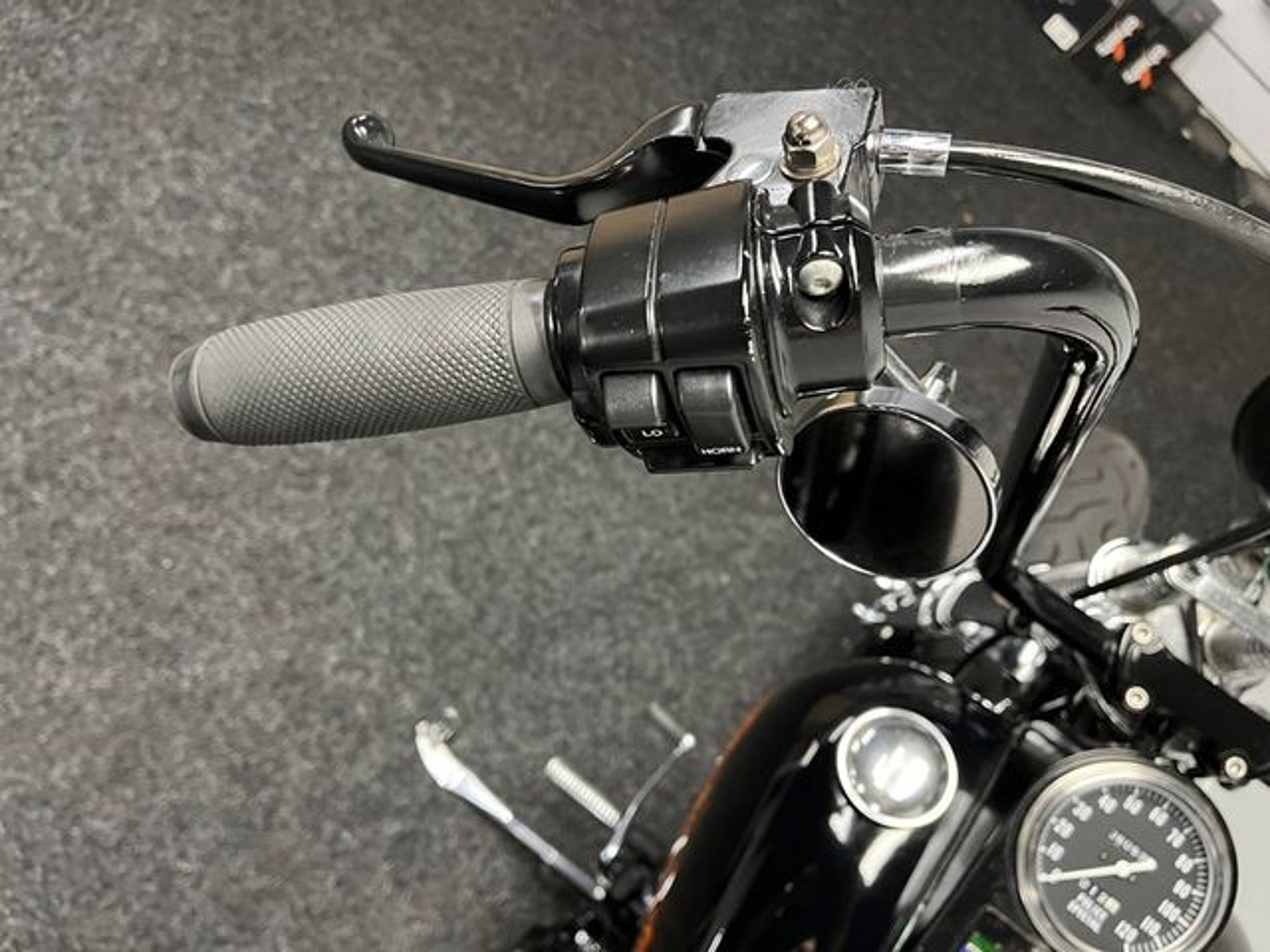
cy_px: 476
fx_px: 954
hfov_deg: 67.3
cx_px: 635
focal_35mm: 26
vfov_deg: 53.1
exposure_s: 1/33
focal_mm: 5.1
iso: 400
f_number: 1.6
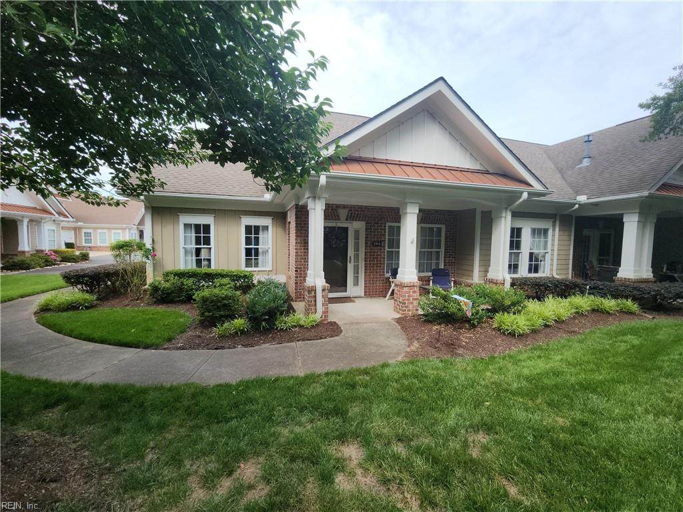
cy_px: 256
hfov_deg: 106.2
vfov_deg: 89.9
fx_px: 256
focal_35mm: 13
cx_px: 342
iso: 50
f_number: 2.2
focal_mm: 2.2
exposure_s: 1/636
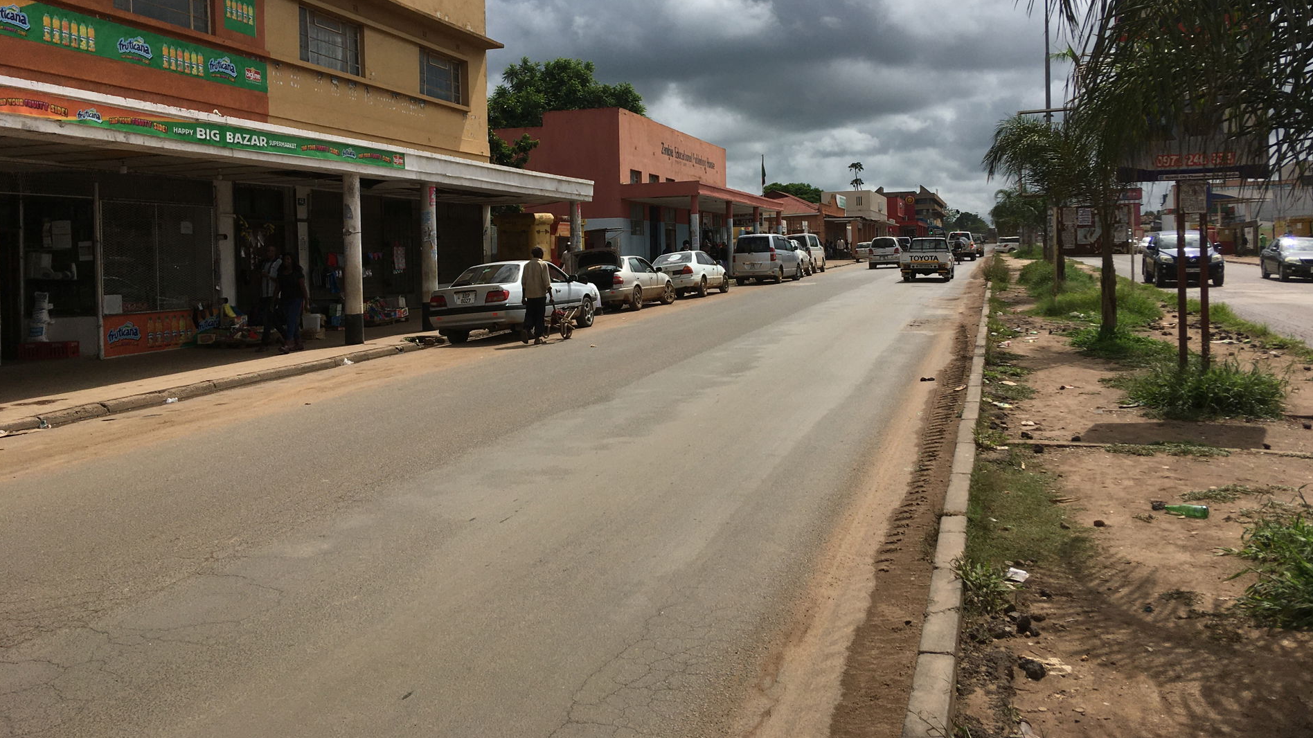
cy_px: 258
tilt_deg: -0.1
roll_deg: -0.1
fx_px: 1114
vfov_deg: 36.4
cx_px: 661
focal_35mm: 32
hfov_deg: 61.0
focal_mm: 4.15
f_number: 2.2
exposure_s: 1/4274
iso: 25
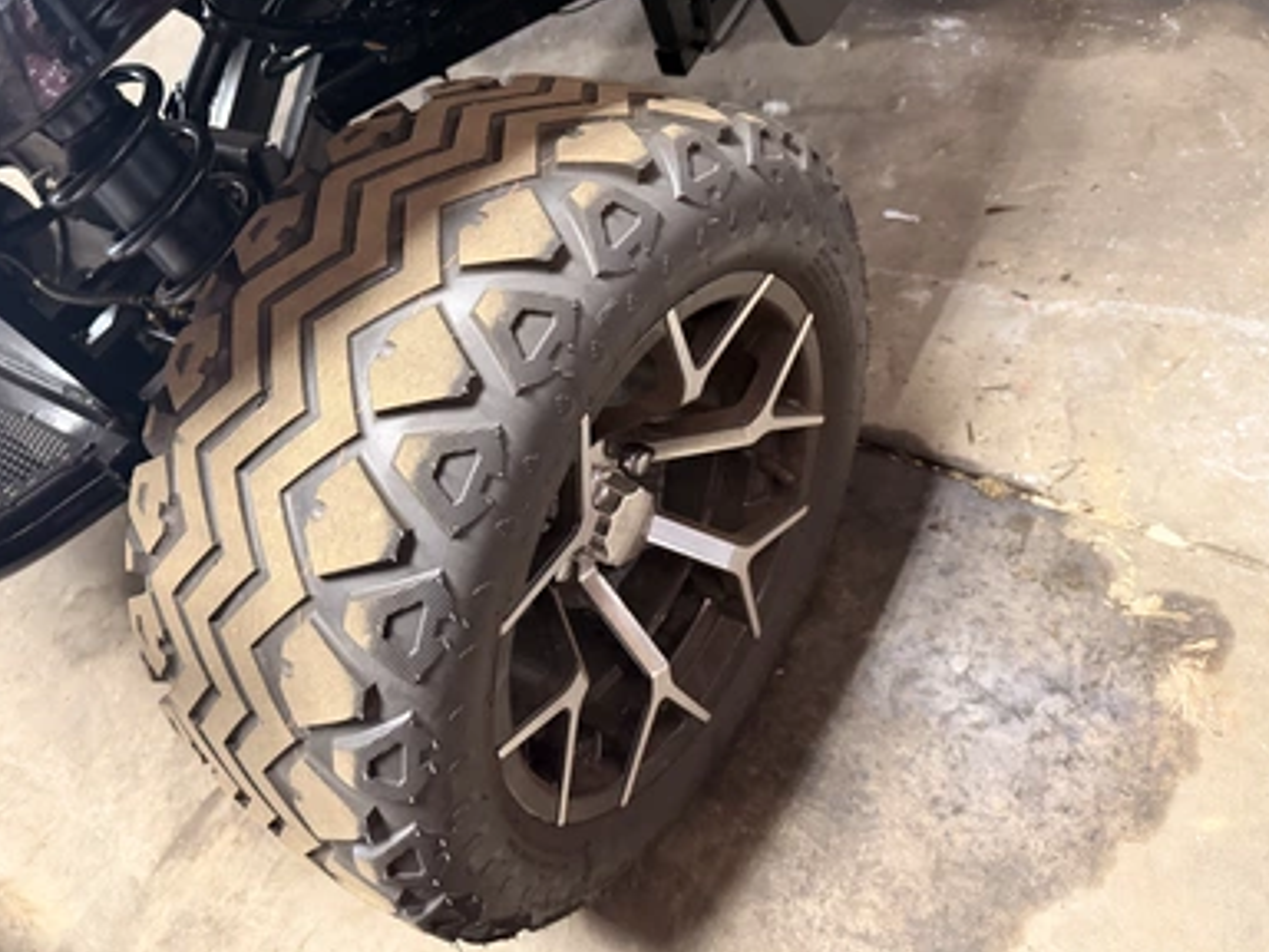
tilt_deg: -55.3
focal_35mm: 25
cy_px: 473
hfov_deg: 69.4
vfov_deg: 54.9
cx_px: 641
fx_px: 916
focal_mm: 6.76
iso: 800
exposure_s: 1/40
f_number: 1.78
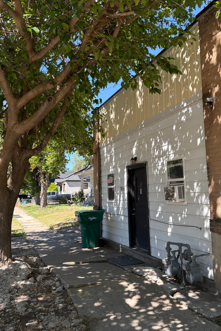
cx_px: 106
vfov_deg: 65.5
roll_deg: -0.1
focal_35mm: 28
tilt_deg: +6.6
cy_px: 163
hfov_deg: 46.4
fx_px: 258
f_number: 1.6
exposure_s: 1/731
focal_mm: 5.96
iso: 64
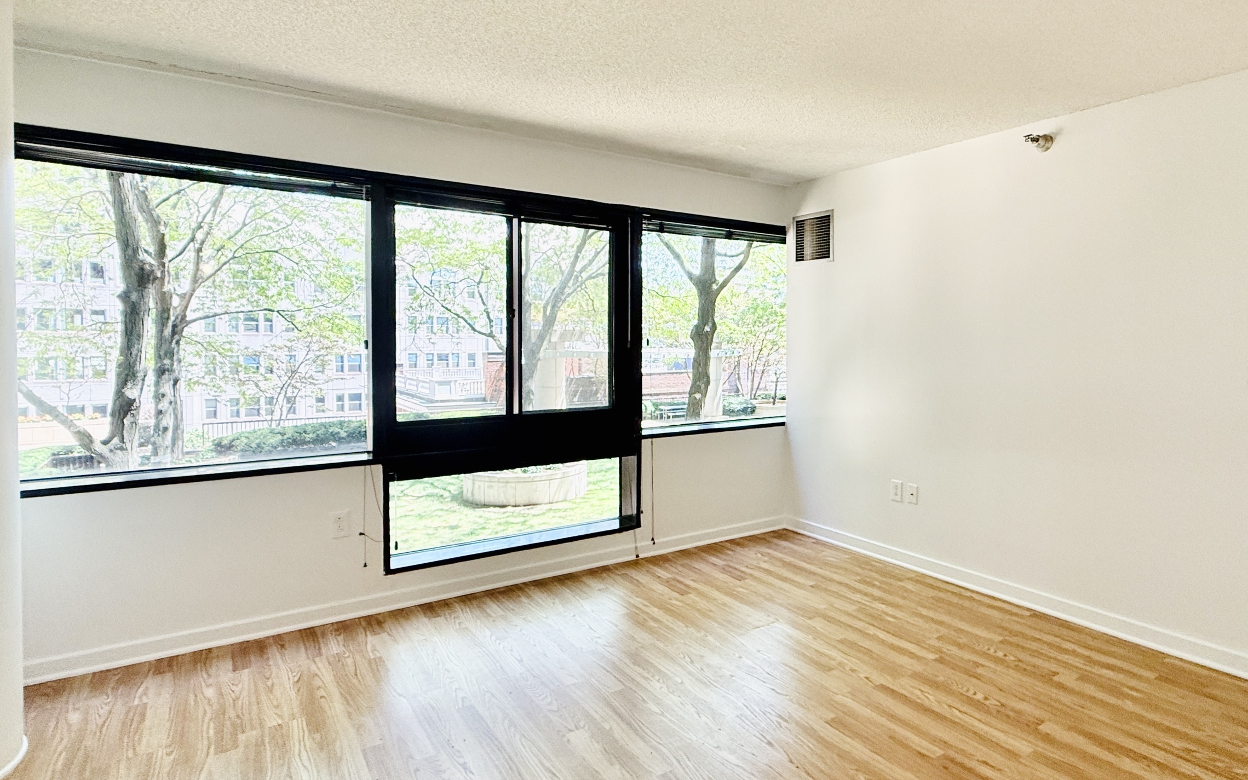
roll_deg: -1.7
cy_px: 334
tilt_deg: +0.4
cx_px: 727
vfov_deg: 59.4
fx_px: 680
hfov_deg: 84.3
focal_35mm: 20
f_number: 2.2
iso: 160
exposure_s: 1/120
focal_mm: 2.22
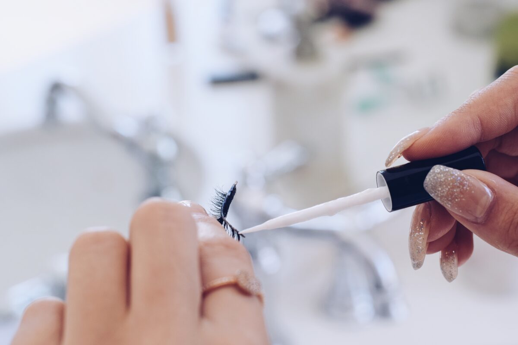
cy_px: 172
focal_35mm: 75
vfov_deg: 18.2
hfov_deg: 27.0
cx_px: 259
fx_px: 1079
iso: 400
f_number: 5.6
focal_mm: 50
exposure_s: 1/125
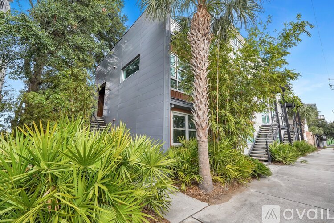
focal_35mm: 16
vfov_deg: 73.7
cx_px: 167
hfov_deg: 96.7
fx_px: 148
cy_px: 112
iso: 320
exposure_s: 1/200
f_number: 9
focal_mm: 16
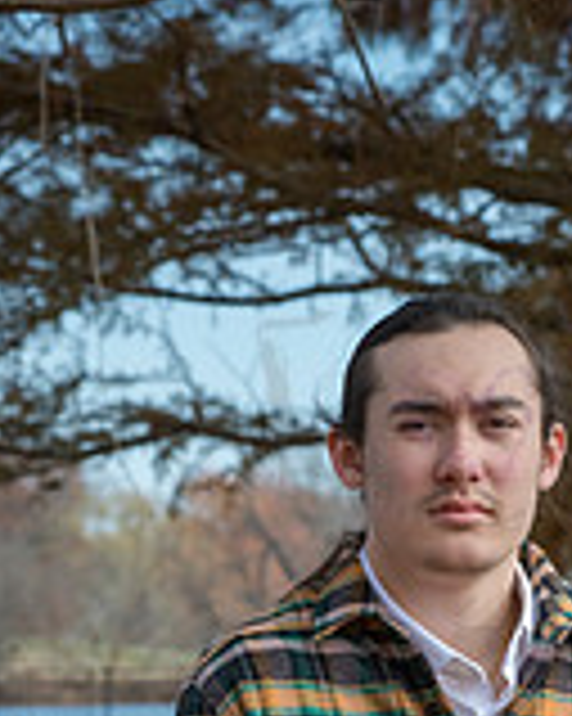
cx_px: 486
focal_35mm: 266
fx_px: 5634
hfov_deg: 5.8
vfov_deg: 7.2
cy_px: 824
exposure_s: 1/320
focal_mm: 100
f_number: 10
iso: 400
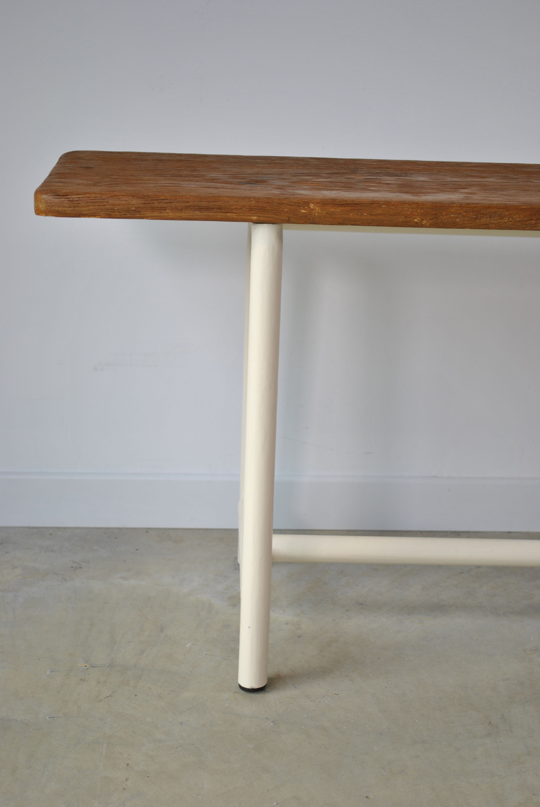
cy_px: 404
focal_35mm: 60
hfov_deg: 22.7
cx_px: 270
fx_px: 1346
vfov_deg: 33.4
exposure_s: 1/80
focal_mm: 40
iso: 100
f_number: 5.3
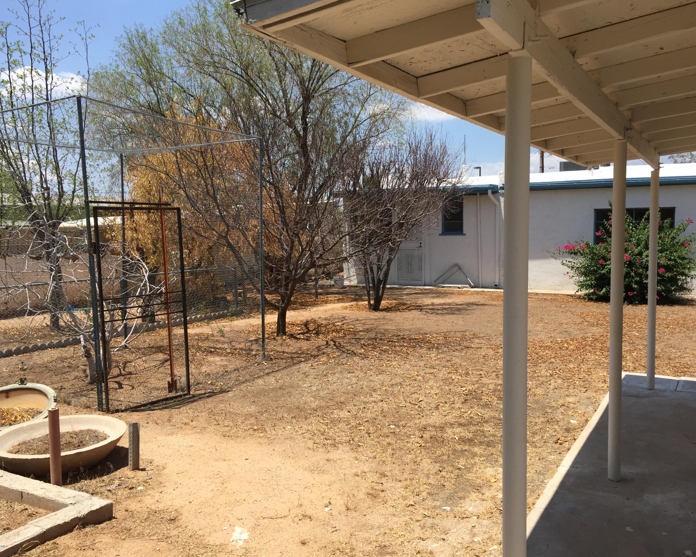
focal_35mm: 31
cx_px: 366
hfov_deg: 57.2
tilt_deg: -5.8
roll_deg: -0.8
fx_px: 639
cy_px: 278
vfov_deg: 47.1
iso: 32
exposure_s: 1/2083
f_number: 2.2
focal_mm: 4.15
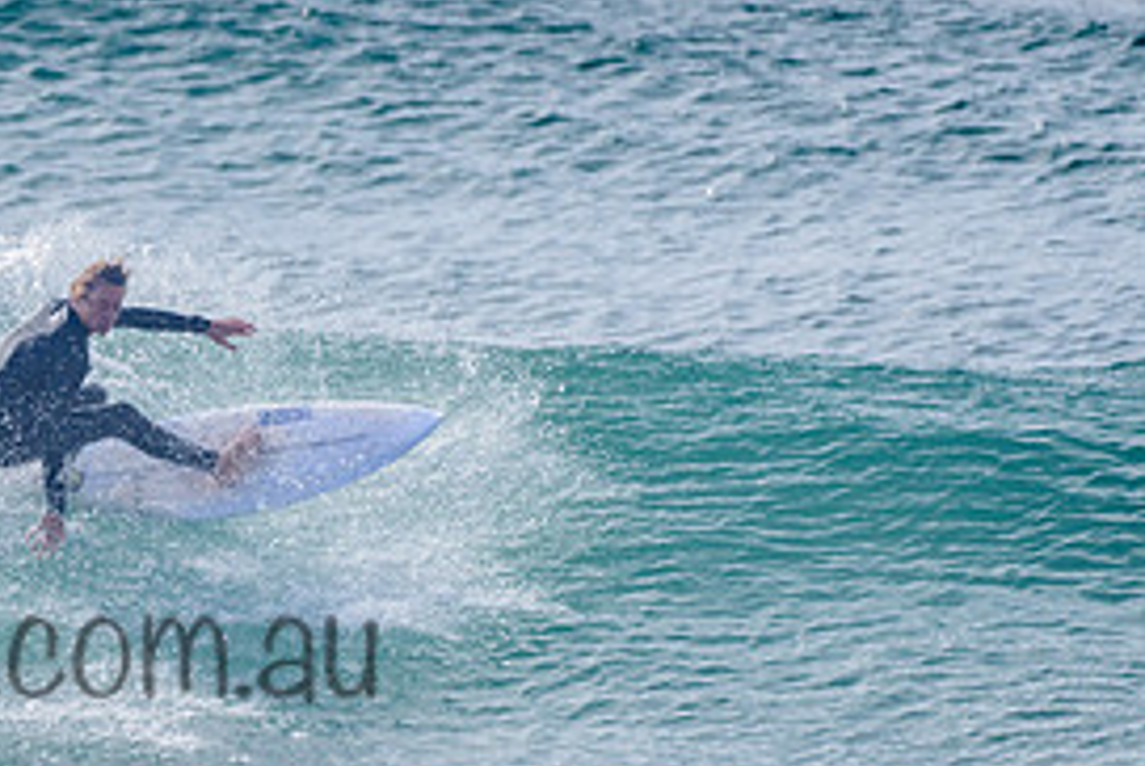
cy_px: 417
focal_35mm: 1304
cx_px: -73
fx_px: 41518
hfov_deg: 1.6
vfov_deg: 1.1
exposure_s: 1/2000
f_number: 5.6
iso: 100
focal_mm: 500
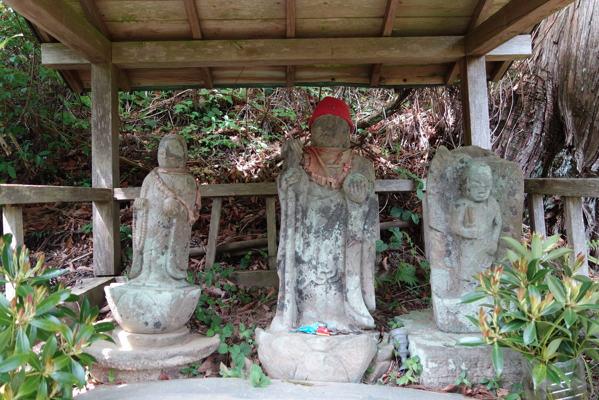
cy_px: 200
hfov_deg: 65.5
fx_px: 466
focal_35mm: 28
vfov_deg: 46.4
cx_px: 300
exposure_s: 1/100
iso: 125
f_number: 2.2
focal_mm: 10.4
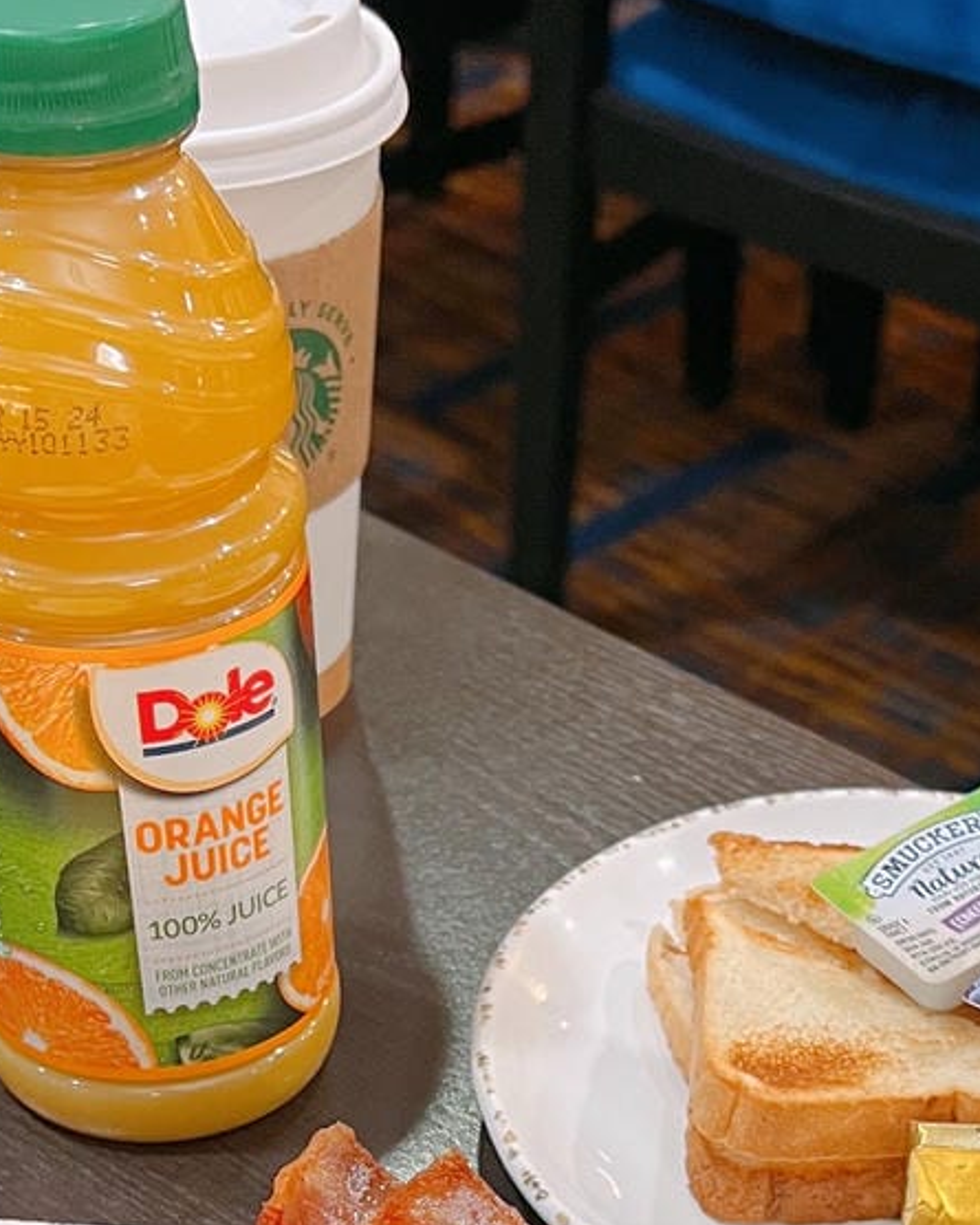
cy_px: 1181
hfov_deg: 20.9
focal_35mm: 73
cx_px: 654
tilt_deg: -41.8
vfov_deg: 25.0
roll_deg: -3.4
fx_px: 2646
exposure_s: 1/60
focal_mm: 5.7
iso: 250
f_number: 1.5
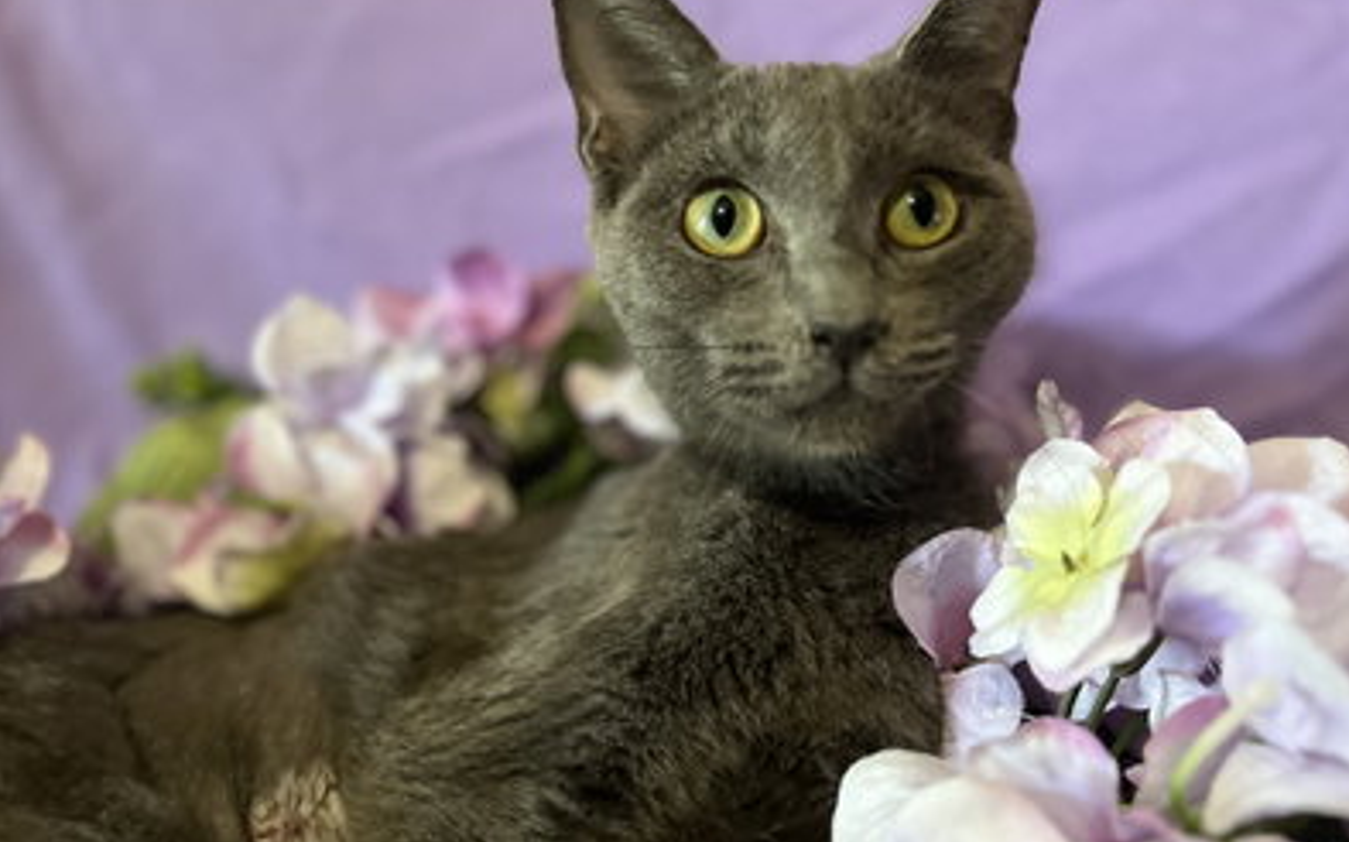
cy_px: 566
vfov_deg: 35.9
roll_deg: +4.0
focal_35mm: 35
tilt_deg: -21.3
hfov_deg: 55.3
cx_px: 630
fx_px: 1286
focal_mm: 5.1
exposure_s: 1/60
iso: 500
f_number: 1.6
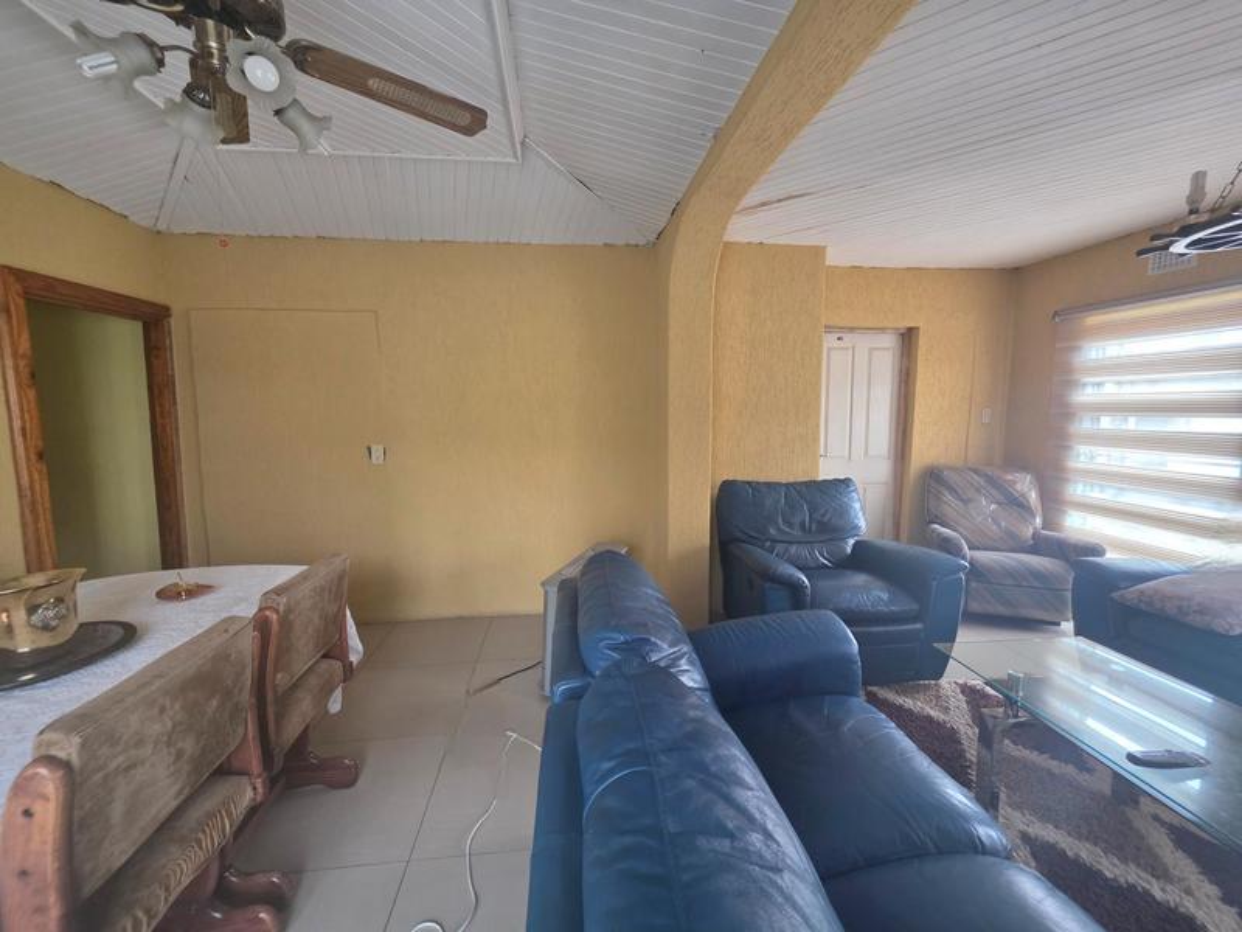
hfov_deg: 106.2
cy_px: 466
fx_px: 466
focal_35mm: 13
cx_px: 621
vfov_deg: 89.9
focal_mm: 2.2
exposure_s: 1/101
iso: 160
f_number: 1.9
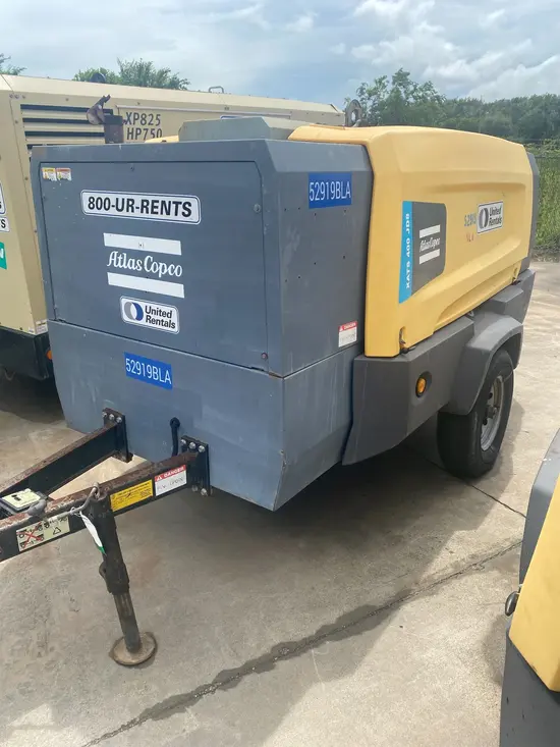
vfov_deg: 67.3
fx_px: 561
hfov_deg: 53.1
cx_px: 280
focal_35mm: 26
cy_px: 374
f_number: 1.8
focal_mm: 4.25
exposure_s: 1/2571
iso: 32
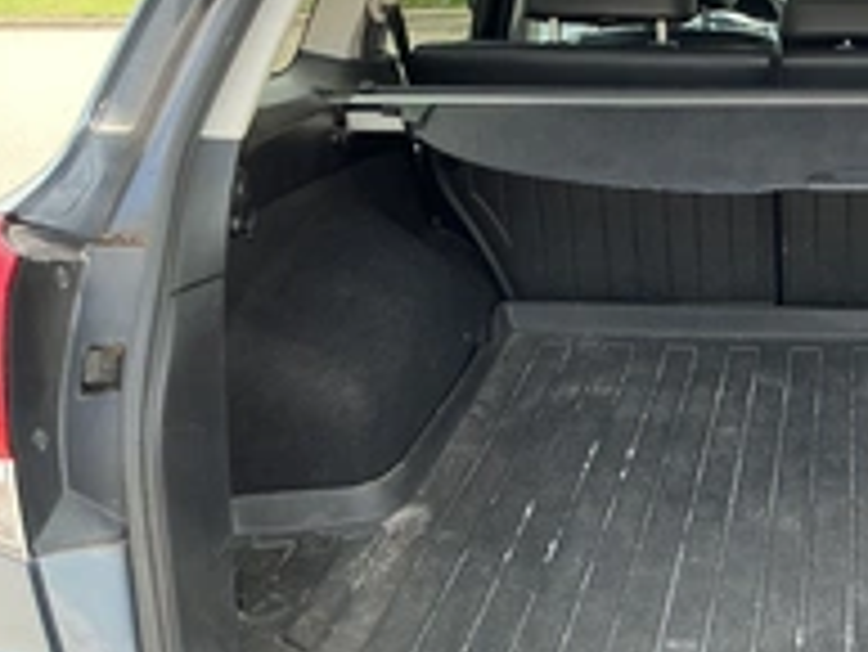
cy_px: 256
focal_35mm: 58
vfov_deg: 25.2
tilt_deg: -11.9
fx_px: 1455
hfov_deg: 30.8
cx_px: 872
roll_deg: +0.7
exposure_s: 1/172
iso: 32
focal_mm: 3
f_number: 1.8
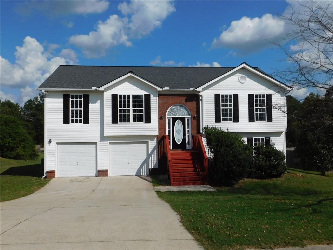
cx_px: 166
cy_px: 125
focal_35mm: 30
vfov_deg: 46.8
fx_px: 289
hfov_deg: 60.0
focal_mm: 5.3
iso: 125
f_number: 6.4
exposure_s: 1/1000
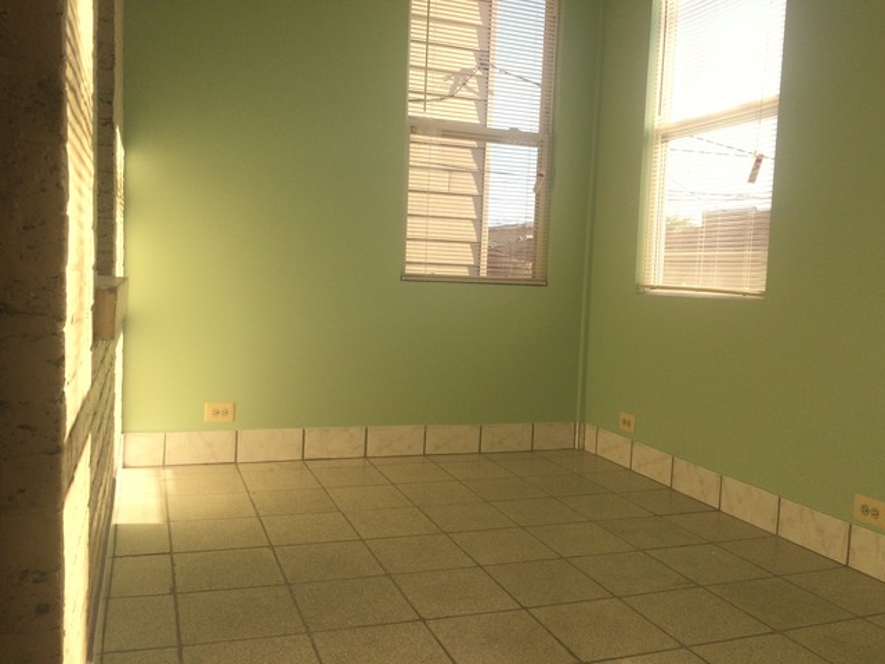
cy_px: 332
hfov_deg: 61.7
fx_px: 741
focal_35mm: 29
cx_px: 442
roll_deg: -1.4
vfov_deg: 48.2
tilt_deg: -4.3
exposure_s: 1/631
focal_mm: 4.15
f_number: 2.2
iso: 32
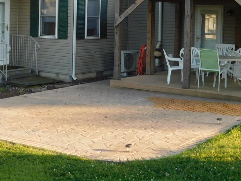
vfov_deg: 21.7
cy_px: 36
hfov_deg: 28.9
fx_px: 466
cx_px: 103
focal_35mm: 67
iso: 125
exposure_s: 1/250
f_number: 3.2
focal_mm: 5.3
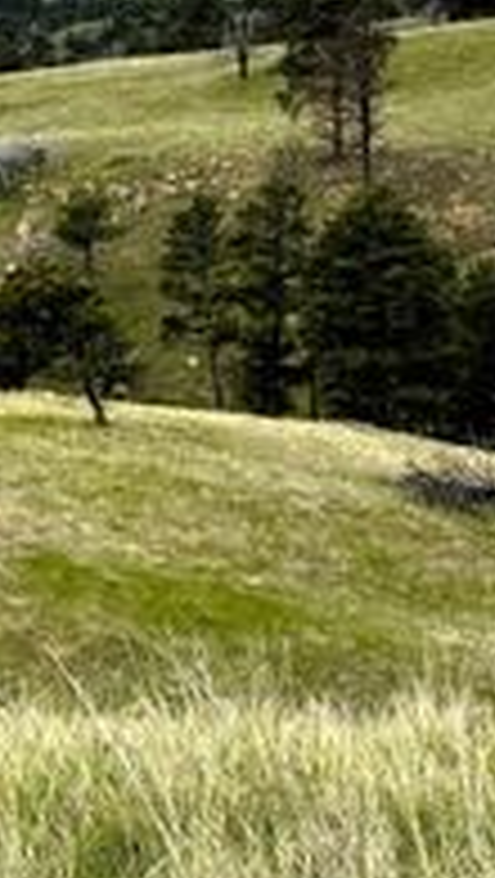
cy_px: 250
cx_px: -248
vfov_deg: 16.0
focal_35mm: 134
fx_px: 3120
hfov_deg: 8.9
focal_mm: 6.76
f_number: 1.78
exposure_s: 1/5376
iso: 64
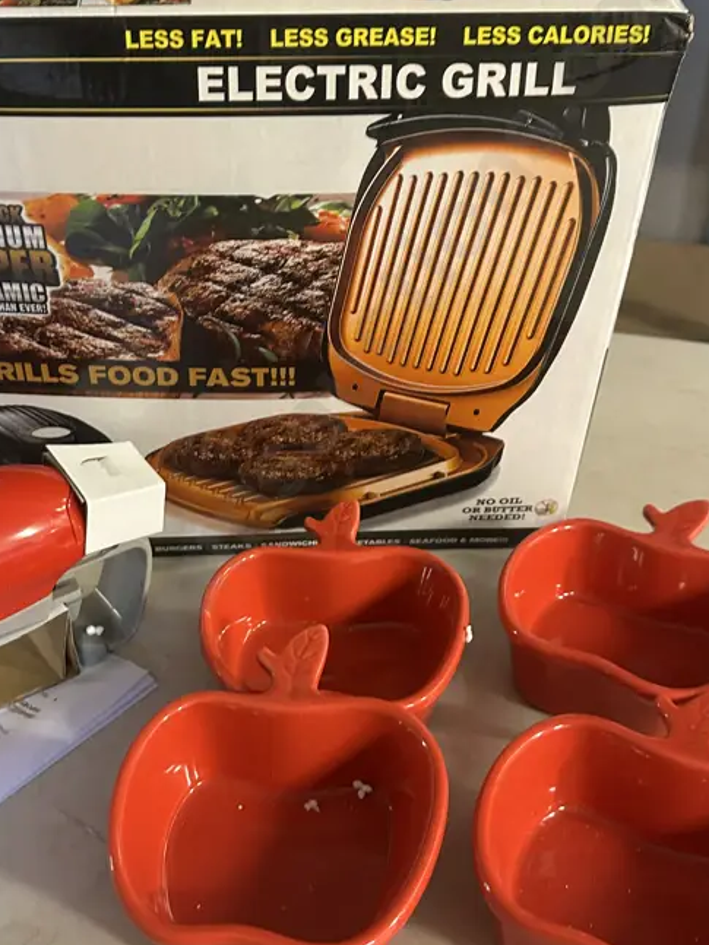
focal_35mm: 38
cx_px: 269
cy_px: 485
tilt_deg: -33.9
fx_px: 1038
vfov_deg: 49.0
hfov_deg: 37.5
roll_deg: -0.5
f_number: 1.78
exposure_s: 1/50
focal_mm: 6.86
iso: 500
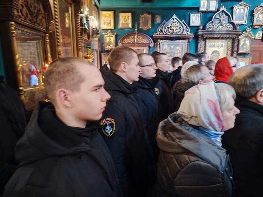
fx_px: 175
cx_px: 132
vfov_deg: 58.9
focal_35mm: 23
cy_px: 98
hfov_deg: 73.9
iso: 1329
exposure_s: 1/10
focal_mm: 5.59
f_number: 1.88
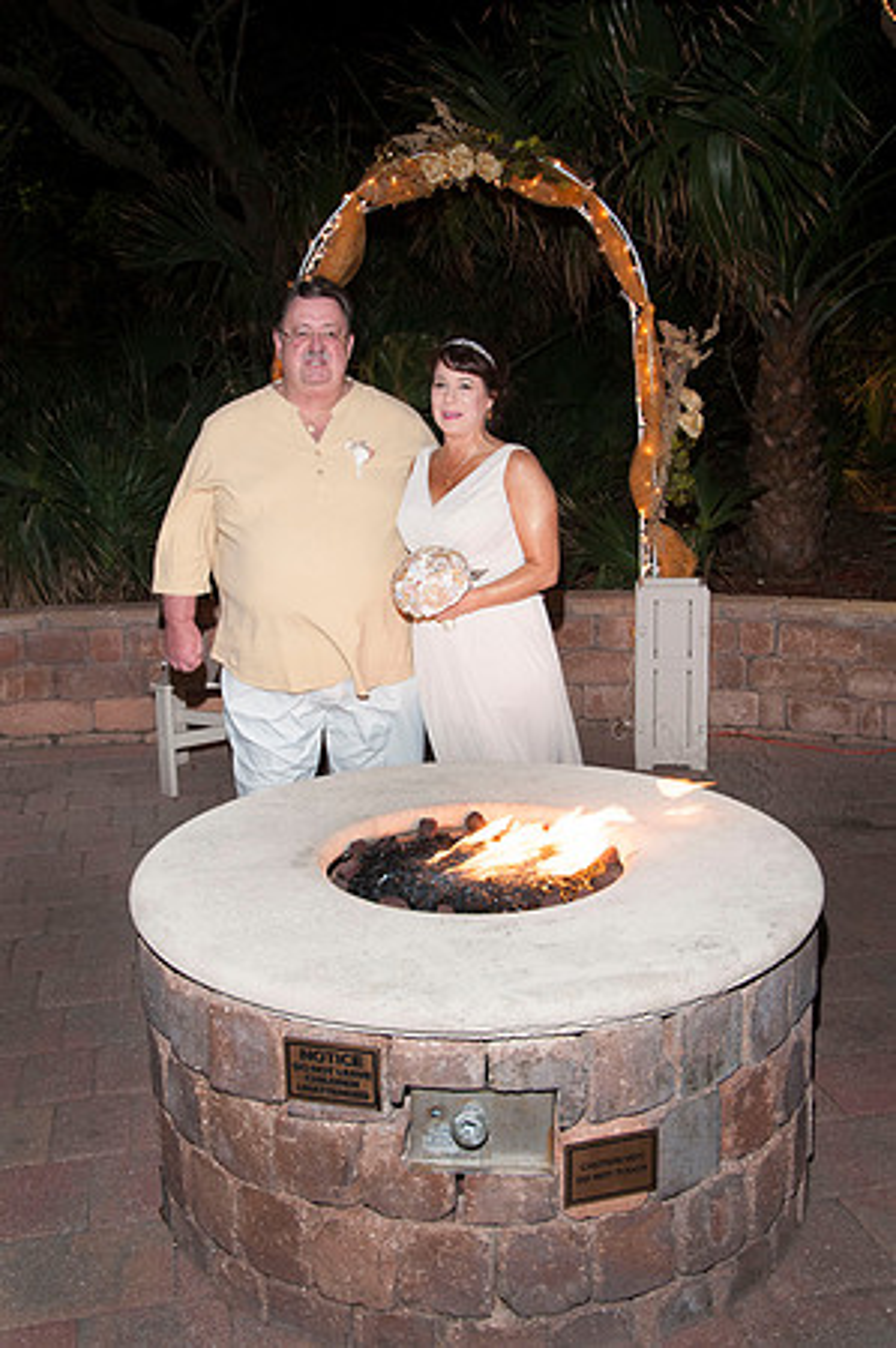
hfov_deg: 35.4
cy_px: 674
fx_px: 1403
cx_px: 448
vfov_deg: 51.3
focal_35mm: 38
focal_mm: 25
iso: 400
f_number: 5.6
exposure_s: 1/30
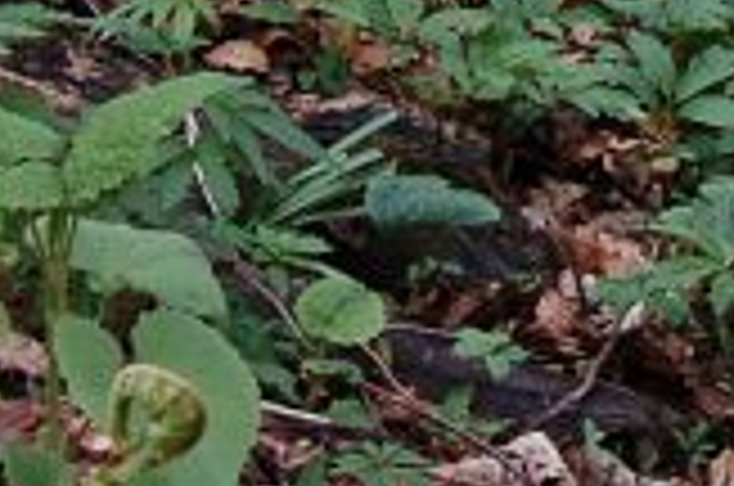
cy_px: -598
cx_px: 1031
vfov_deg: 7.3
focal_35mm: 177
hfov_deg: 11.3
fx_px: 3602
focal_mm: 24
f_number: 10
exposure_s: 1/25
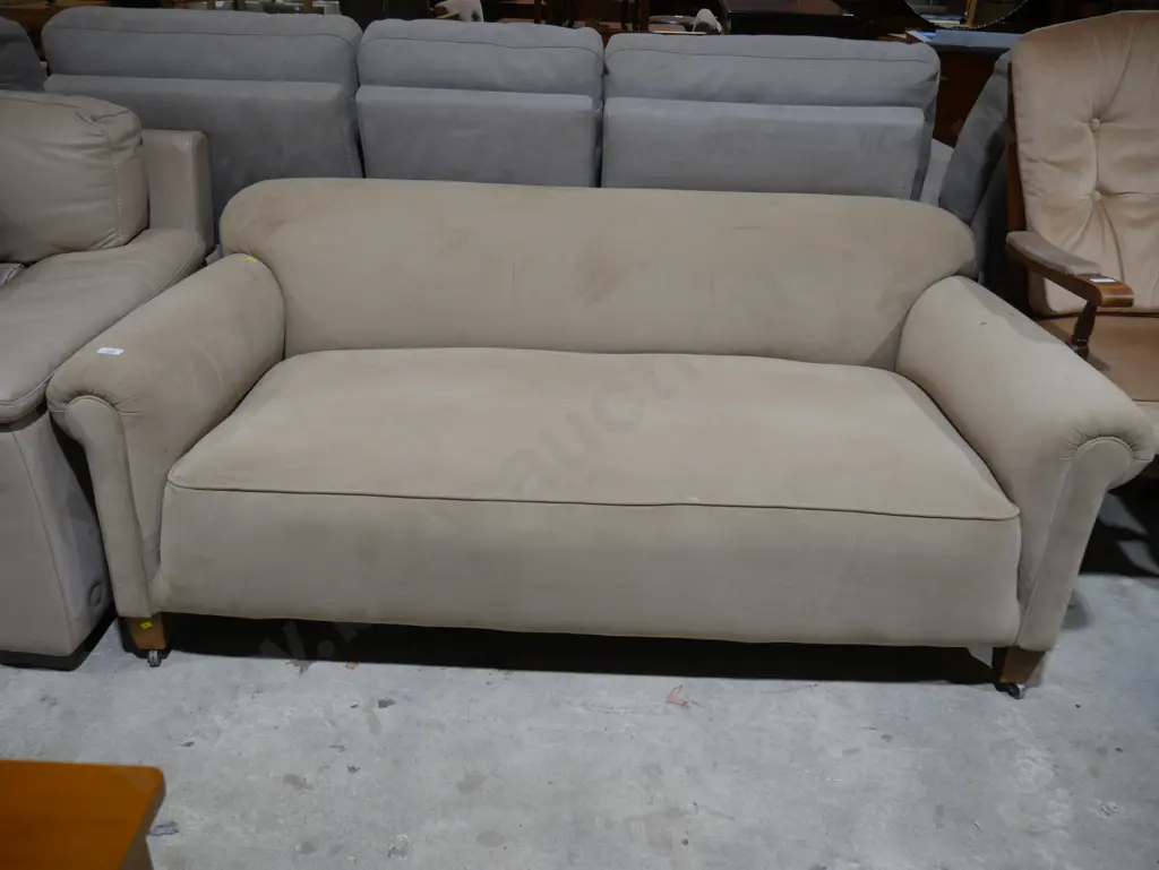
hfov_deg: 59.9
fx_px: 1005
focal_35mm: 30
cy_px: 435
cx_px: 580
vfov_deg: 46.8
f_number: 3.6
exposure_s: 1/80
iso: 200
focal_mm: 15
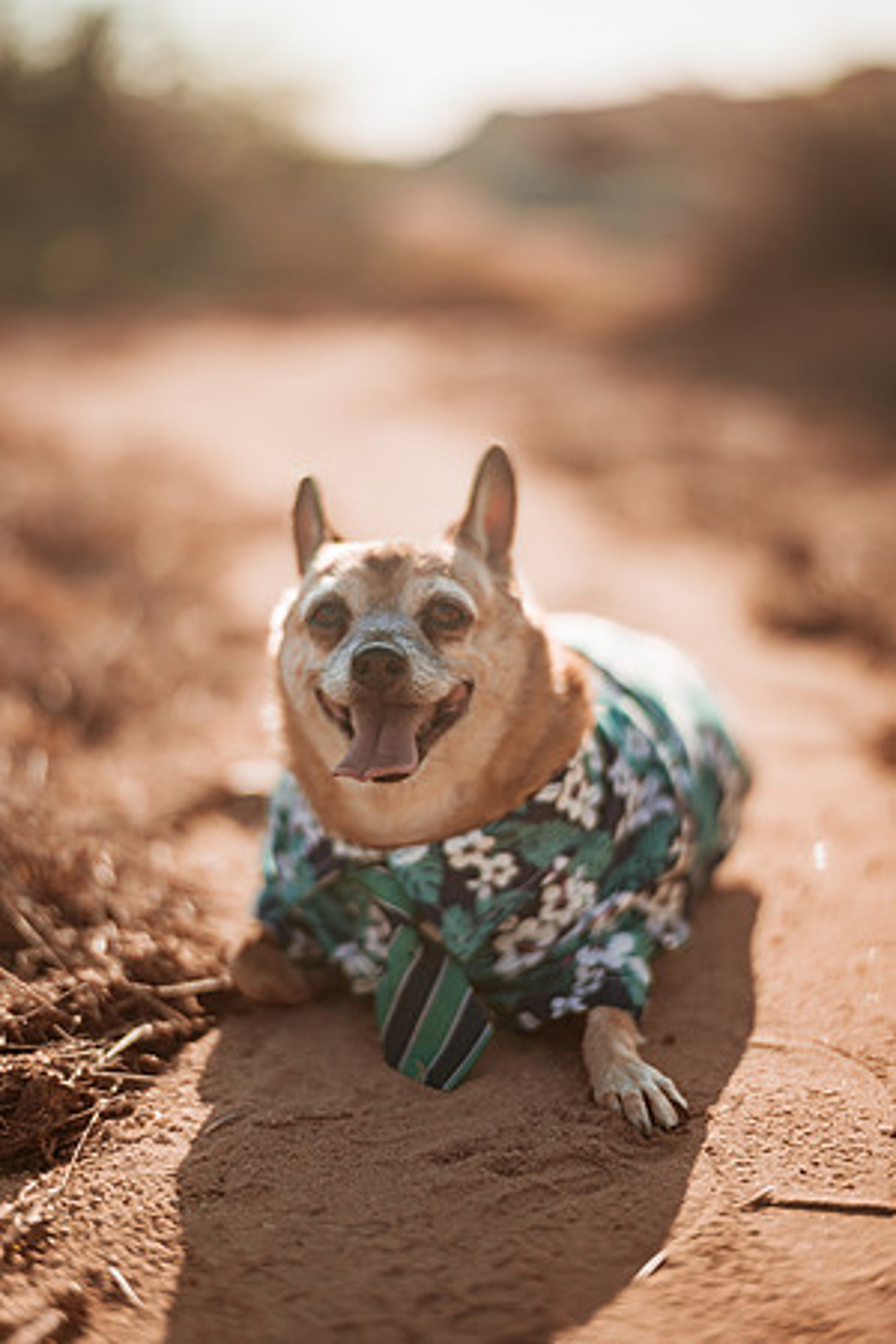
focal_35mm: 58
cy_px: 672
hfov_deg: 23.4
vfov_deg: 34.5
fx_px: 2165
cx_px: 448
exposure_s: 1/5000
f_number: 1.4
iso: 100
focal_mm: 58
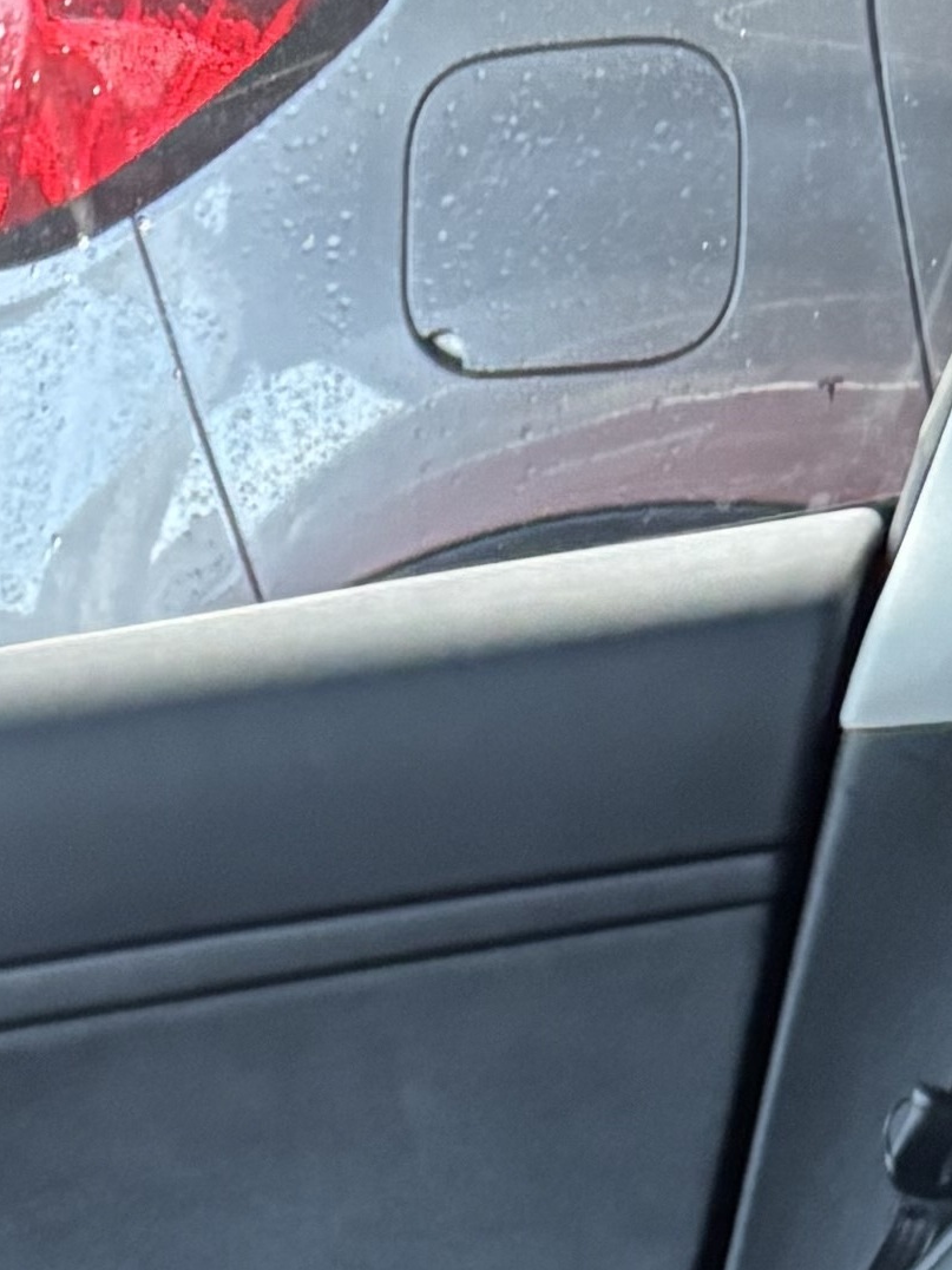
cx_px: -230
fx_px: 5060
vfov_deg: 12.1
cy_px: 2837
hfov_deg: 10.5
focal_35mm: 138
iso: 500
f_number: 1.6
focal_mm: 5.96
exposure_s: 1/46
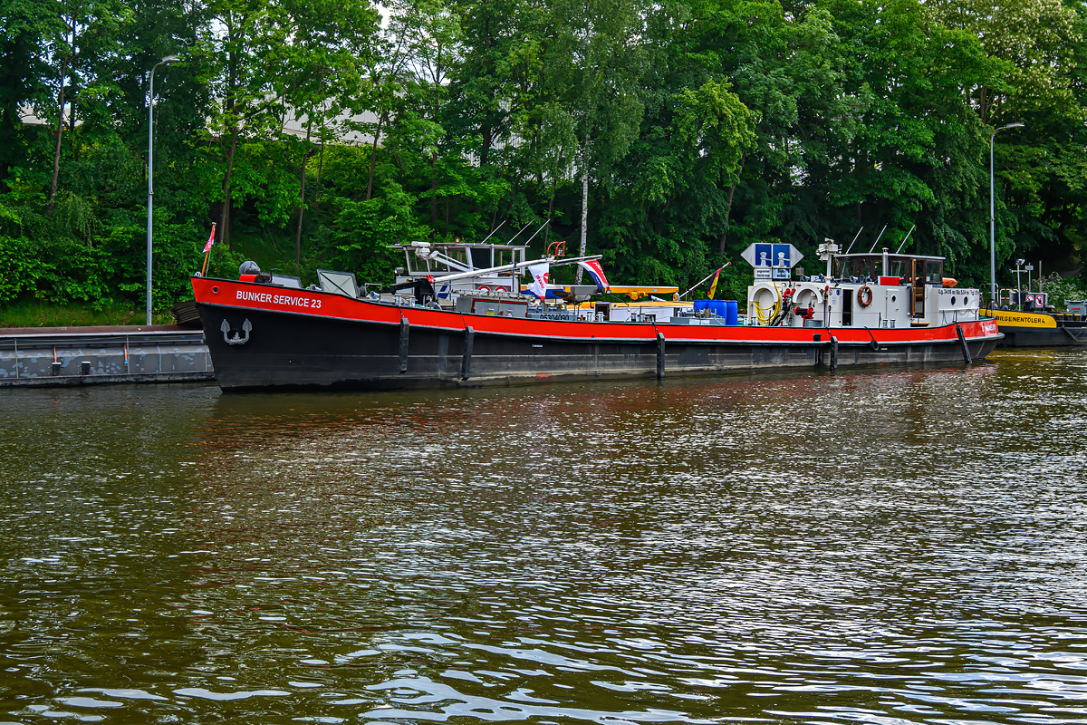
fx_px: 1721
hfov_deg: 35.1
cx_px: 544
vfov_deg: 23.8
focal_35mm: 57
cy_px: 362
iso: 200
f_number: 7.1
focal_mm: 38
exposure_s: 1/320
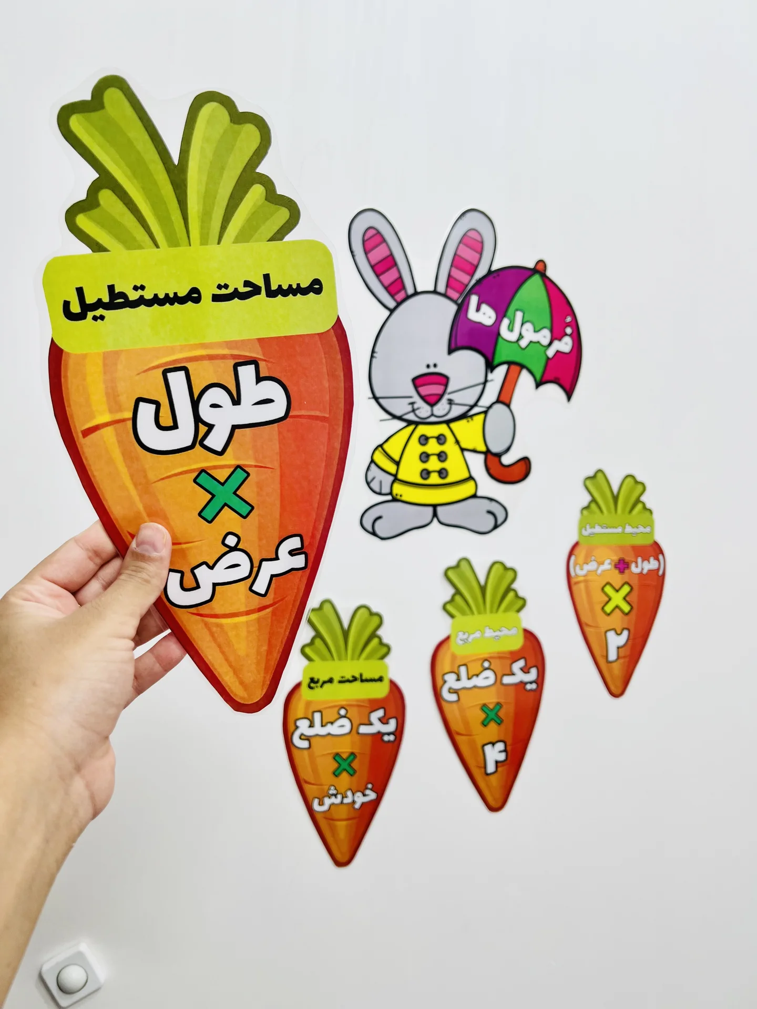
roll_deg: +0.2
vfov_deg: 67.3
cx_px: 378
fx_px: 758
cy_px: 504
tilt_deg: -1.7
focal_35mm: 26
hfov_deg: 53.1
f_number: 1.5
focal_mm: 5.7
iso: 40
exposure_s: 1/100
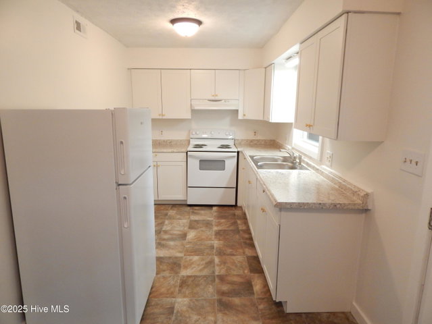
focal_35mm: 23
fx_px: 287
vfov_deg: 58.9
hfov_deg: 73.9
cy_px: 162
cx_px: 216
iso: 360
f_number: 3
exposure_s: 1/30
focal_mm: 4
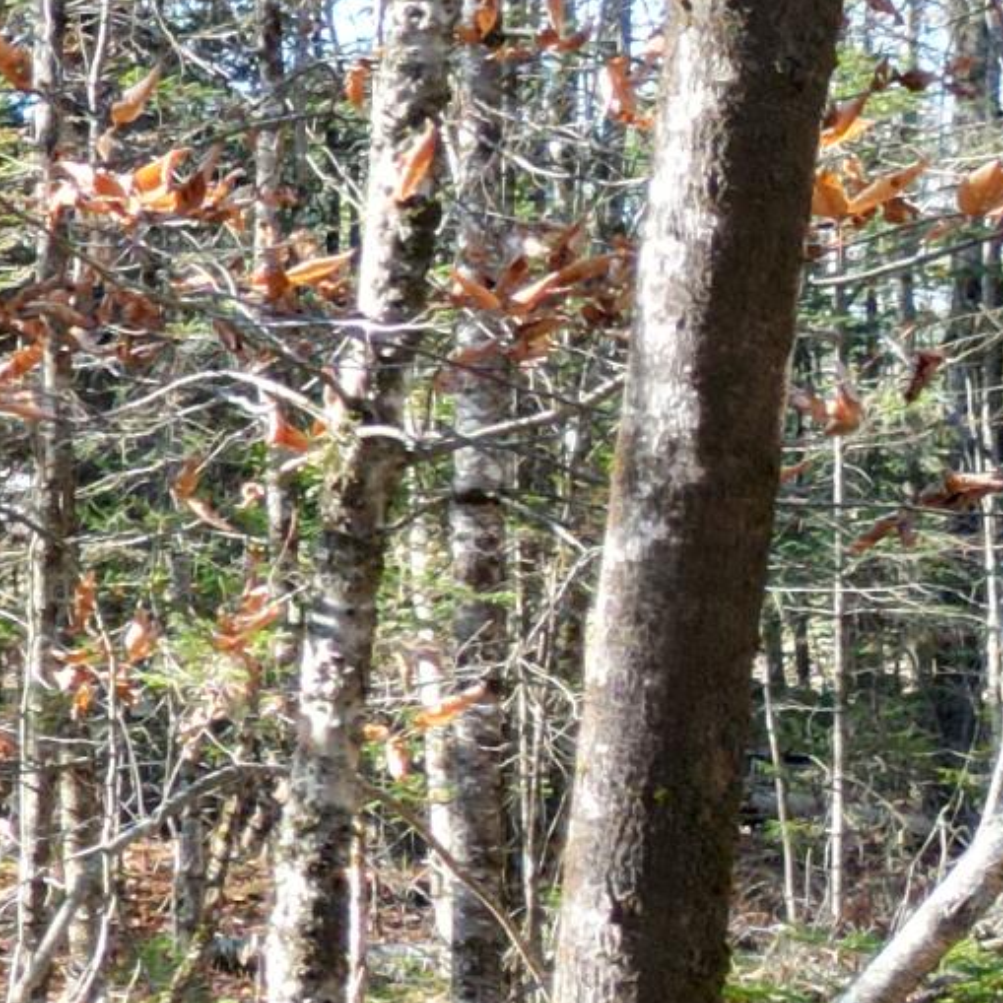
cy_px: 477
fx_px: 4098
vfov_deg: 14.0
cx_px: -1403
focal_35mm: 125
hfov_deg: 11.5
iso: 200
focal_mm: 6.72
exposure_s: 1/400
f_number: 1.7
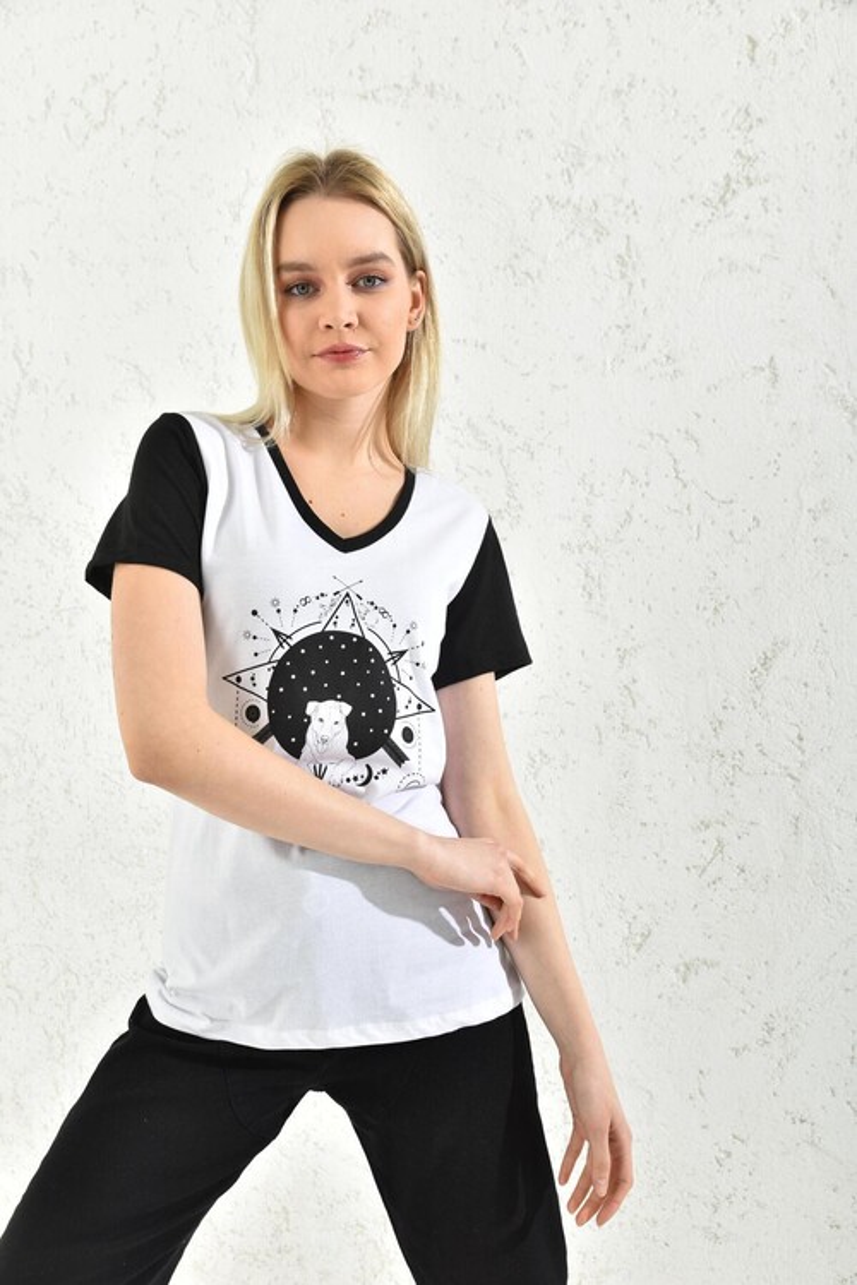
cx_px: 428
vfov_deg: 53.1
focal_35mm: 36
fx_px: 1285
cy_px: 642
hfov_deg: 36.9
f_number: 7.1
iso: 100
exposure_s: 1/160
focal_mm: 36
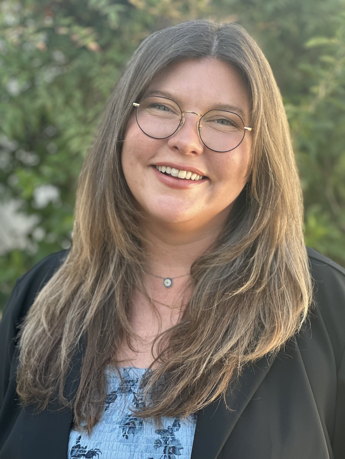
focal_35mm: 77
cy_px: 230
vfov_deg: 25.3
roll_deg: +0.1
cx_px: 172
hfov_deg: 19.1
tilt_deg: -11.4
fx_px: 1023
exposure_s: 1/121
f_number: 2.8
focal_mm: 9
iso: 40
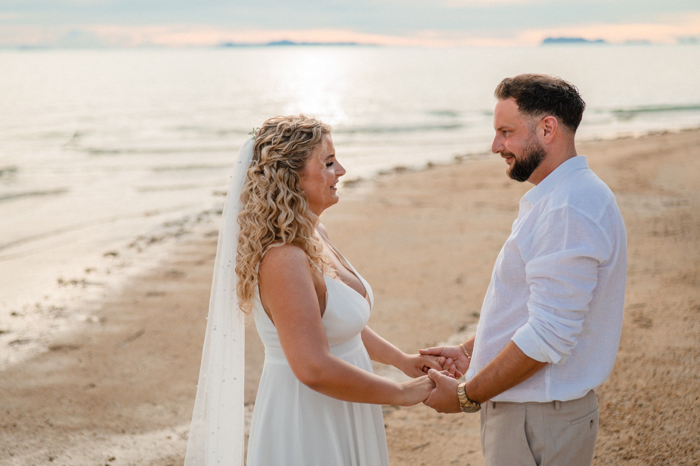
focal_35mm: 50
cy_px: 233
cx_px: 350
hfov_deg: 39.6
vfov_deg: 27.0
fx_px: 972
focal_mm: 50
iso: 100
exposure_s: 1/400
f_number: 2
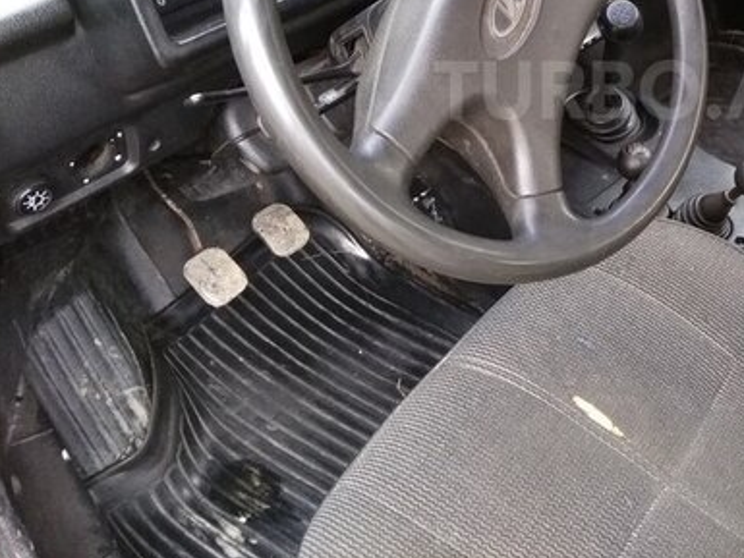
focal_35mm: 36
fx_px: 774
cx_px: 632
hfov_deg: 47.5
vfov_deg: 37.8
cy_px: 90
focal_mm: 3.57
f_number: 2
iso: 552
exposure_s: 1/50
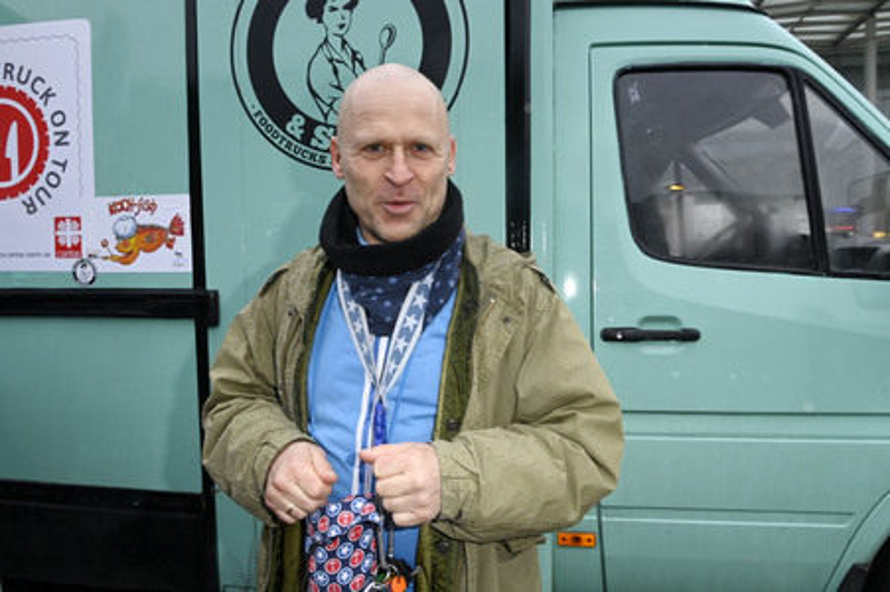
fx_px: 642
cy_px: 296
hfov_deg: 69.4
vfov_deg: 49.5
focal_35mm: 26
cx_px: 445
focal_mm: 26
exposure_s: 1/100
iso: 1600
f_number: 8
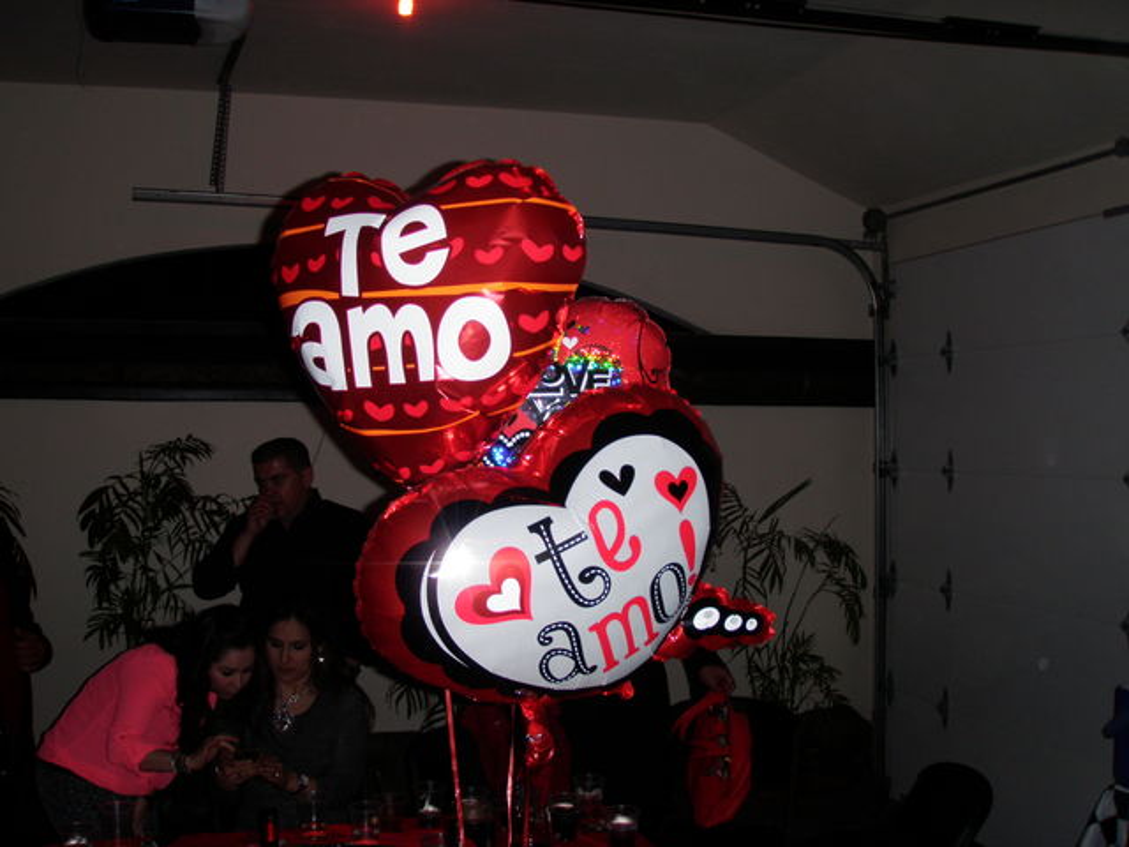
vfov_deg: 37.7
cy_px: 424
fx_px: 1239
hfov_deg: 49.0
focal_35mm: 38
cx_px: 564
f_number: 3.5
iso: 100
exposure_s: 1/30
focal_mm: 6.7
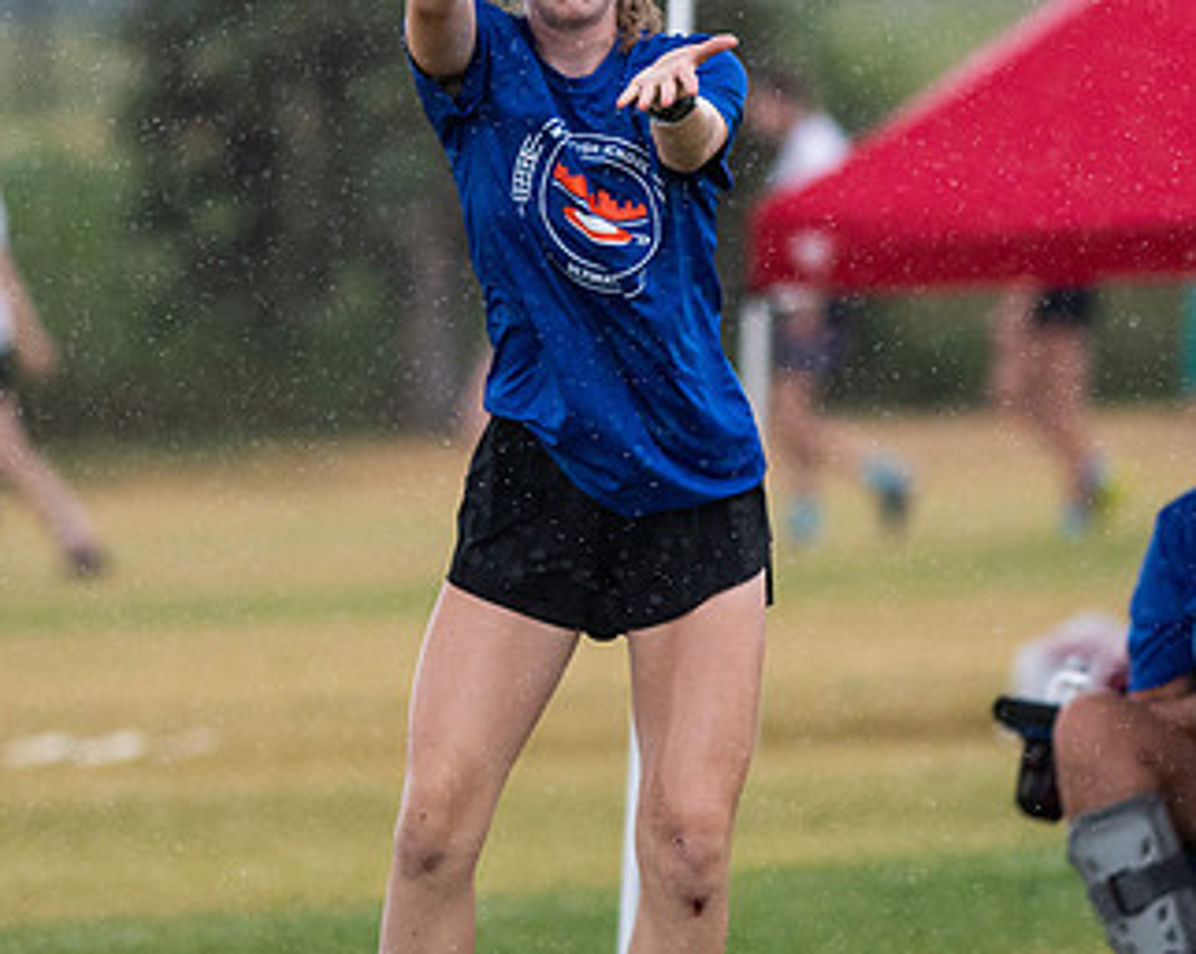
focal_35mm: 960
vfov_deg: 1.6
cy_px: 262
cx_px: 614
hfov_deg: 2.0
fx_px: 33950
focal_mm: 300
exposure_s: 1/3200
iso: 800
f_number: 4
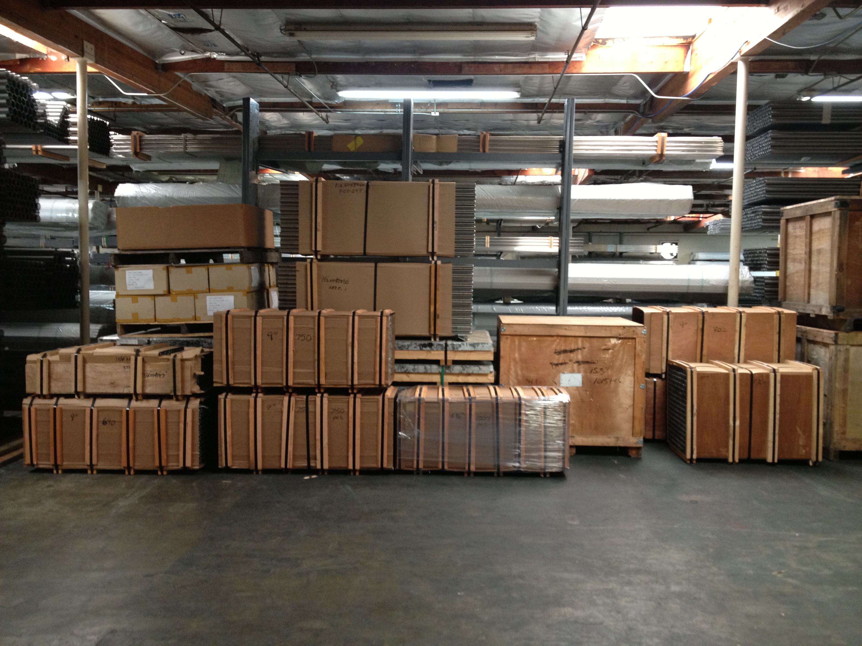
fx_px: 872
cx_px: 431
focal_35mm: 35
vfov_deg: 40.7
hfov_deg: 52.6
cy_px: 323
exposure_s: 1/20
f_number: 2.4
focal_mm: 4.28
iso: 160
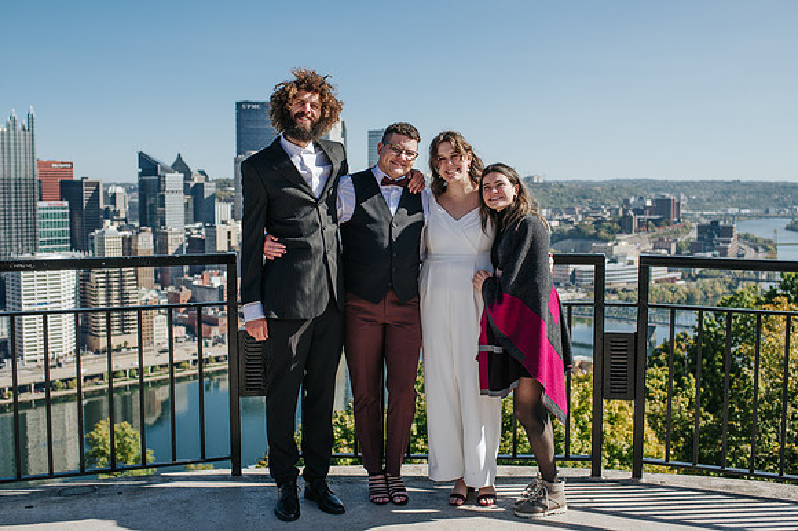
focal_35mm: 41
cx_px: 408
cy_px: 253
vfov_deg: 32.5
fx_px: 910
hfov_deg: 47.3
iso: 110
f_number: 3.2
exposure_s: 1/1250
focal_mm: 35
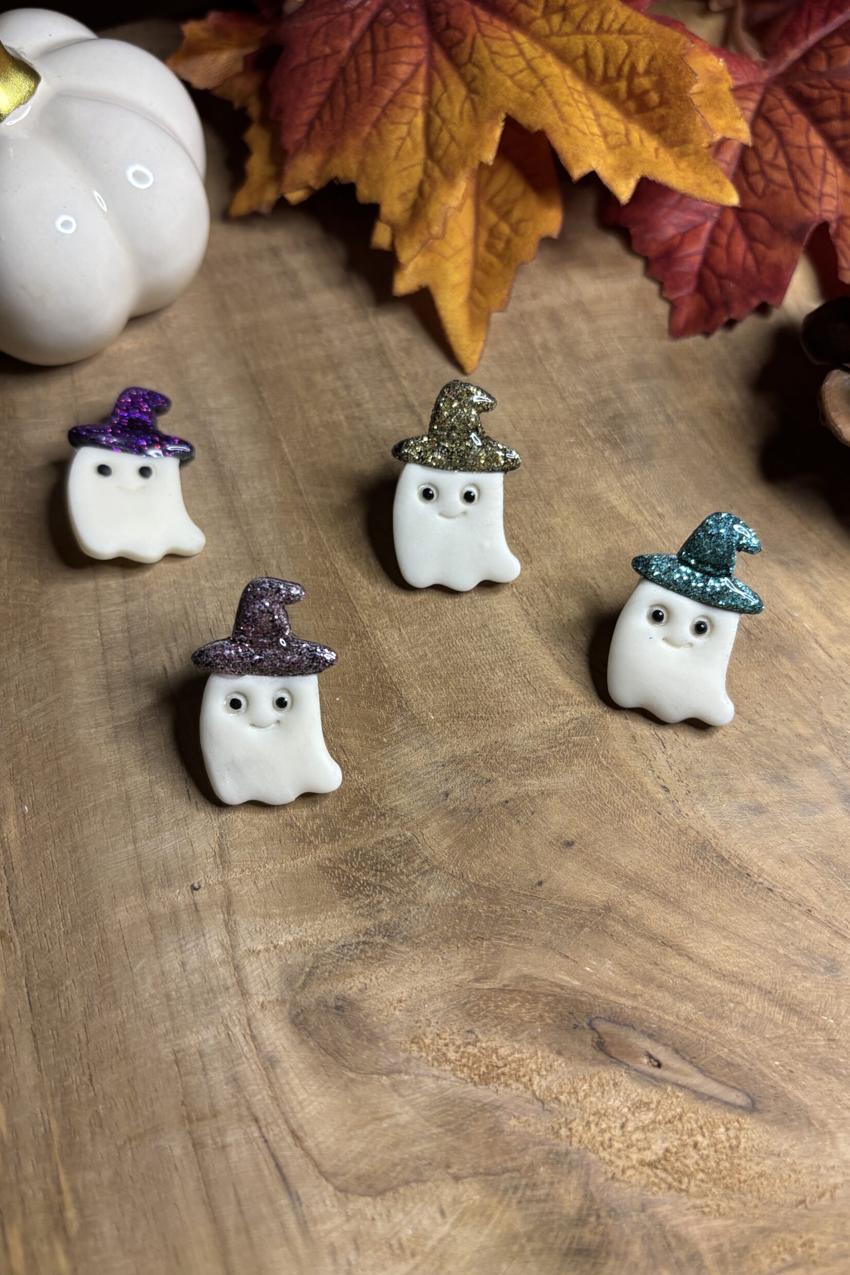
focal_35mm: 28
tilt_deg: -62.7
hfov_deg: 46.3
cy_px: 641
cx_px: 466
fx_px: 992
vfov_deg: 65.5
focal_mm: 5.96
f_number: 1.6
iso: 160
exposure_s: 1/60
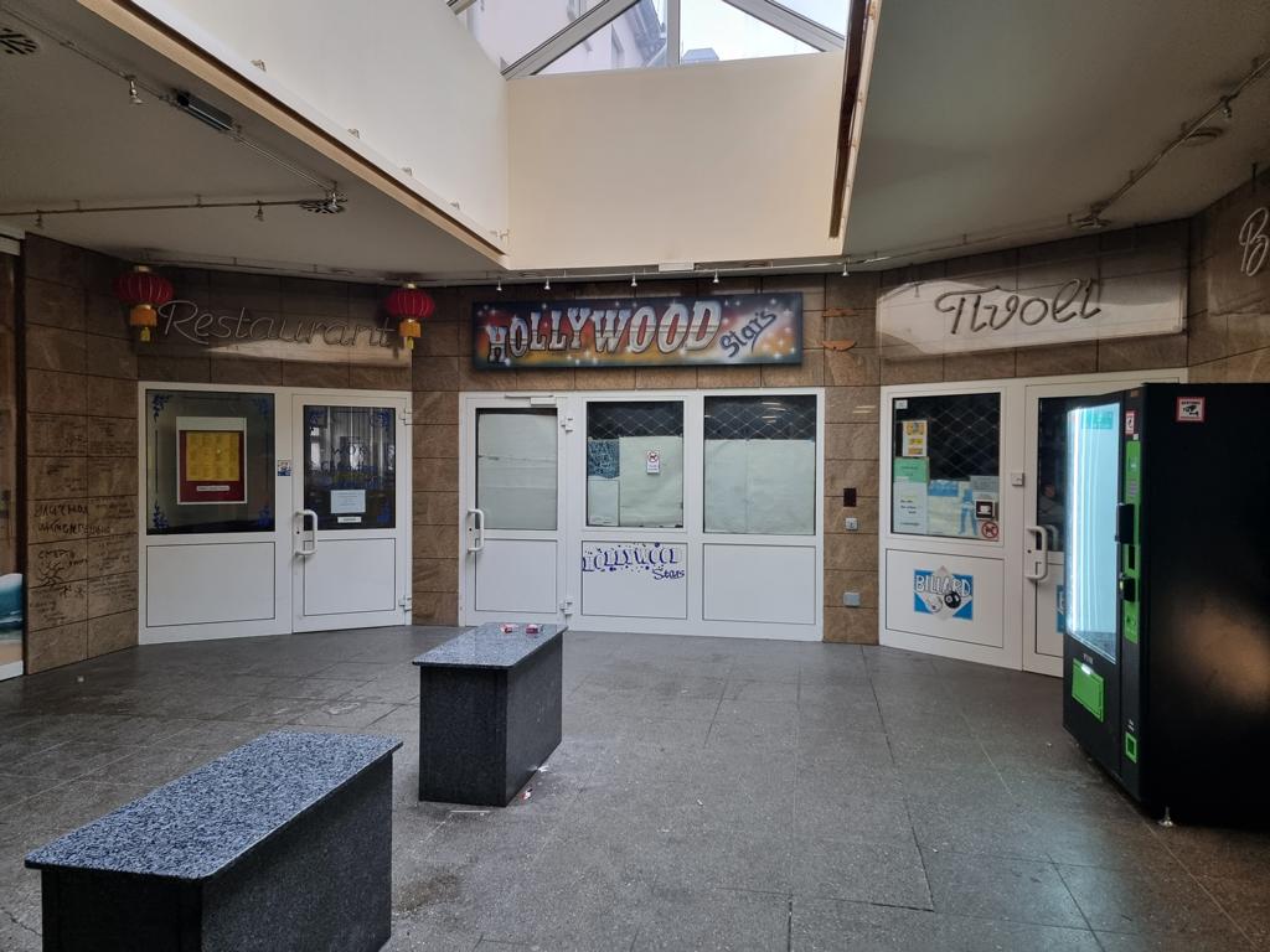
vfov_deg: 56.8
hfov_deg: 71.6
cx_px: 635
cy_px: 476
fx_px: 881
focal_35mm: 24
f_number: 1.8
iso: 160
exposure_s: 1/100
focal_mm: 6.7
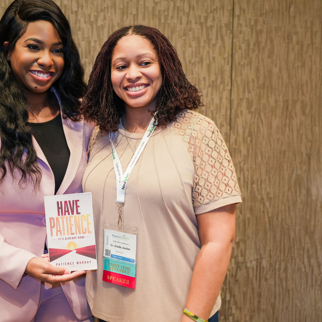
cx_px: 107
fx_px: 483
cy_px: 161
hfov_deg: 36.5
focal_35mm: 46
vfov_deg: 36.9
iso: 1000
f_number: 2.8
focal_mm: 35.7
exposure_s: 1/50
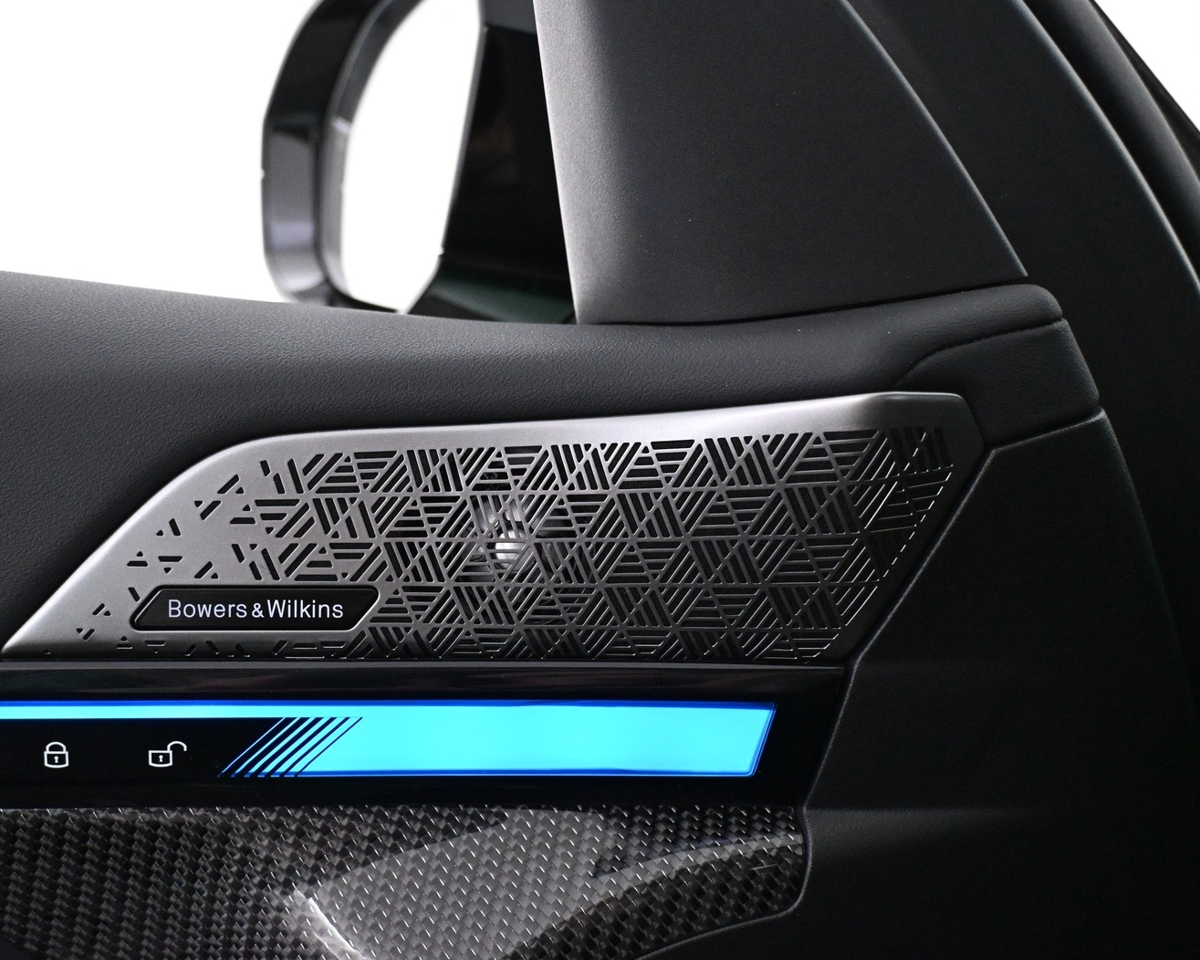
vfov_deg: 39.8
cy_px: 484
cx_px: 472
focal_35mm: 37
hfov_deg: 48.4
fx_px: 1324
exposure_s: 1/80
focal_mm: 21.5
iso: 4000
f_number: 4
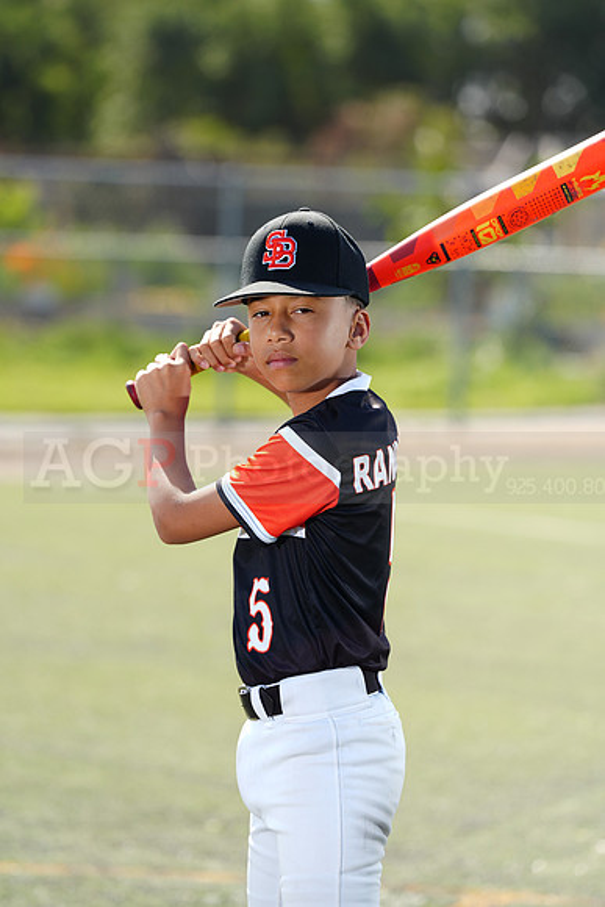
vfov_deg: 10.3
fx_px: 5038
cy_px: 454
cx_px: 302
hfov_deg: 6.9
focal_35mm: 200
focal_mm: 200
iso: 64
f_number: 4.5
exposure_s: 1/250
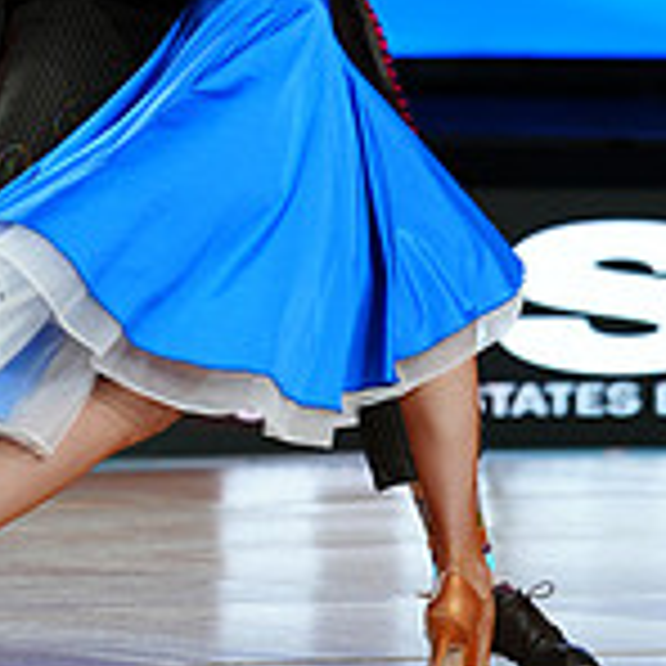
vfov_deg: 3.2
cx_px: 214
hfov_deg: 3.2
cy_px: -270
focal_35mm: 549
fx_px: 11950
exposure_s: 1/400
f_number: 2.8
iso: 320
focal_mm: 165
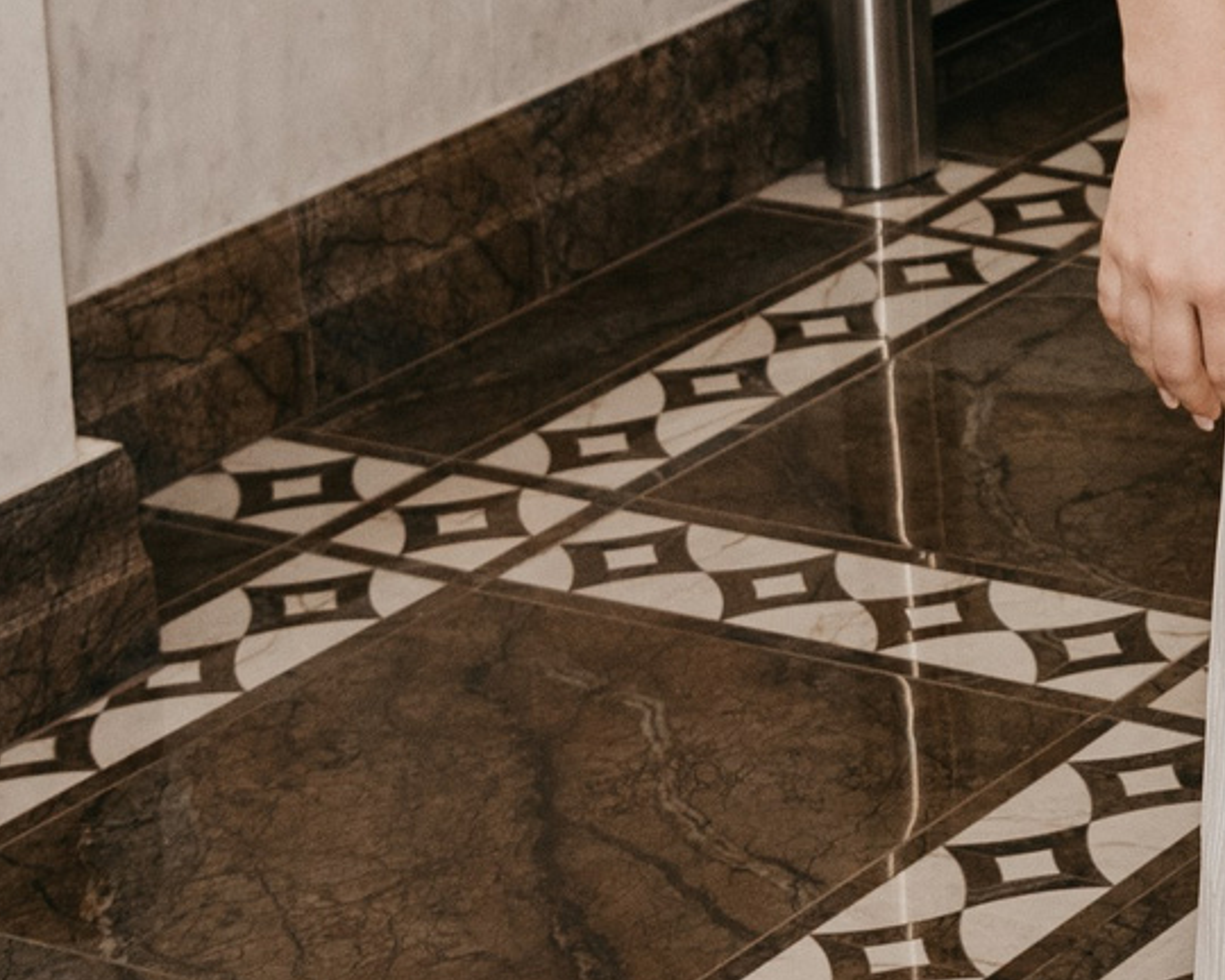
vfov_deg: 9.1
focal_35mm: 161
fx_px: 5837
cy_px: -894
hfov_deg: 11.4
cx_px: 1892
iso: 500
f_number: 4
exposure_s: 1/160
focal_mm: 34
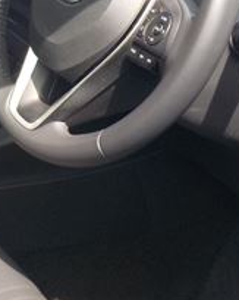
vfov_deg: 19.9
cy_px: -26
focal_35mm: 92
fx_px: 814
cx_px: -92
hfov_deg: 15.7
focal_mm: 4.1
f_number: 3.3
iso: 125
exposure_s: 1/200
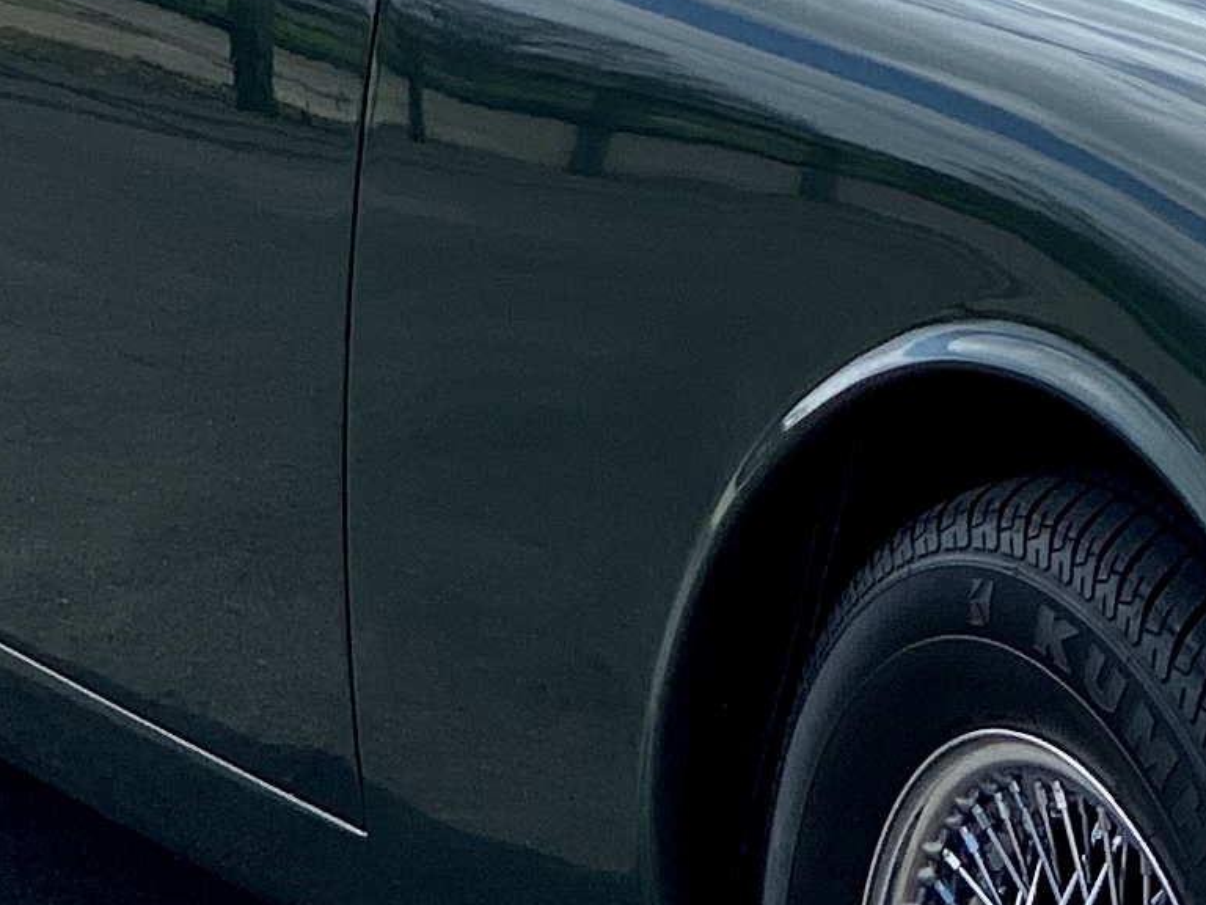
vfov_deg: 5.4
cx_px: 1594
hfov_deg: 7.2
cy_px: -163
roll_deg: -0.3
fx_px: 9511
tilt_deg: -9.0
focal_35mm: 273
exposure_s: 1/551
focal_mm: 6
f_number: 2.4
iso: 16
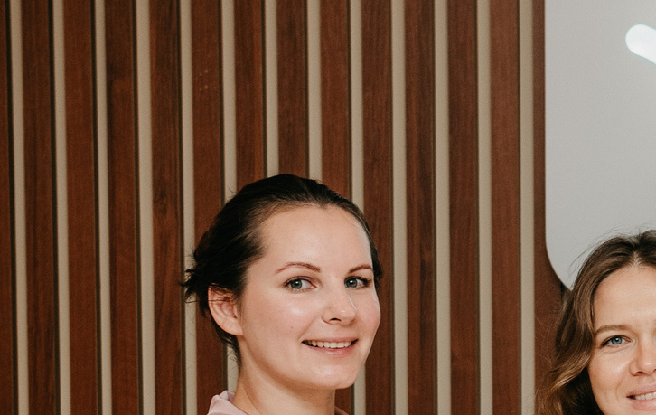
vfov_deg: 8.6
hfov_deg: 13.0
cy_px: 444
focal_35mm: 153
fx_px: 2744
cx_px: 931
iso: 200
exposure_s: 1/160
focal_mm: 40
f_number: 4
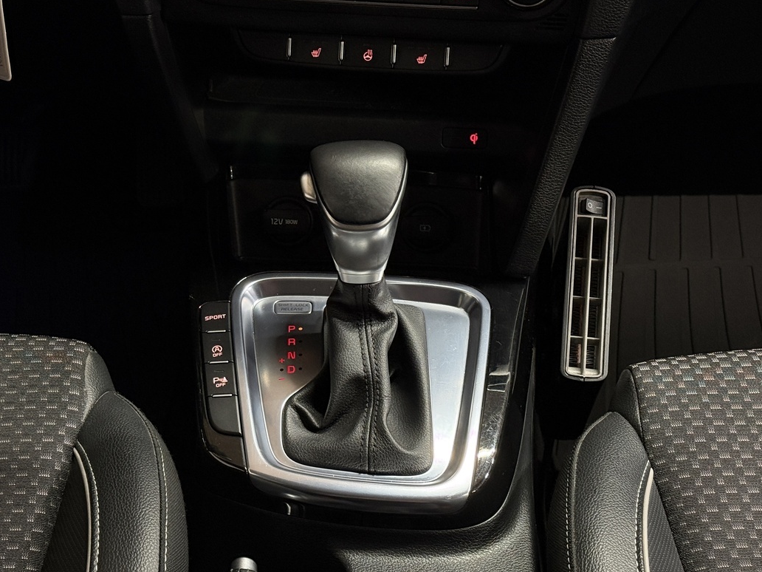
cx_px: 365
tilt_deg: -33.8
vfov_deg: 21.9
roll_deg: +1.2
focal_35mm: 67
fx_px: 1475
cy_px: 290
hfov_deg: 29.0
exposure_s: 1/33
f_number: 1.78
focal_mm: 6.76
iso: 200
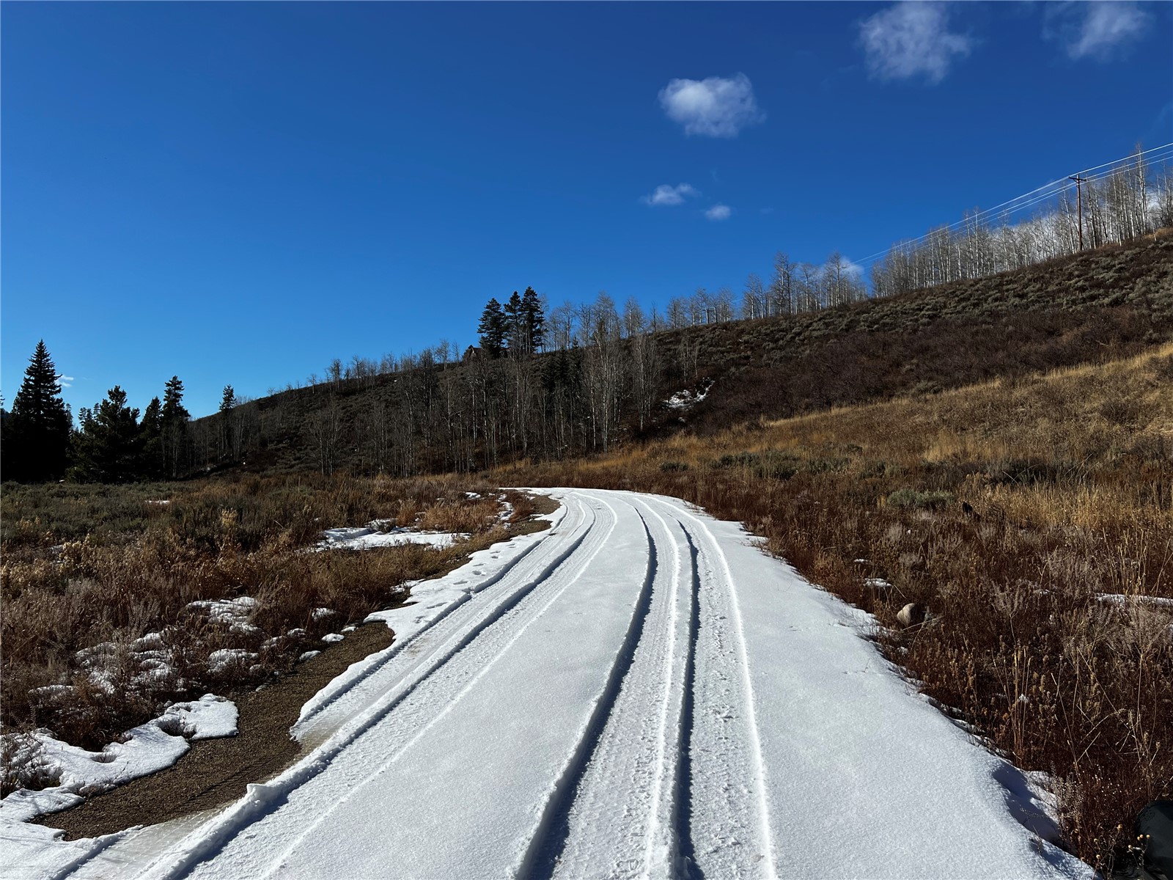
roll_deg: -1.7
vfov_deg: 53.1
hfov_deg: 67.3
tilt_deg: +3.3
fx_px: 881
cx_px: 586
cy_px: 440
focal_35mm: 26
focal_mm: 5.7
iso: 50
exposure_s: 1/8696
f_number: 1.5
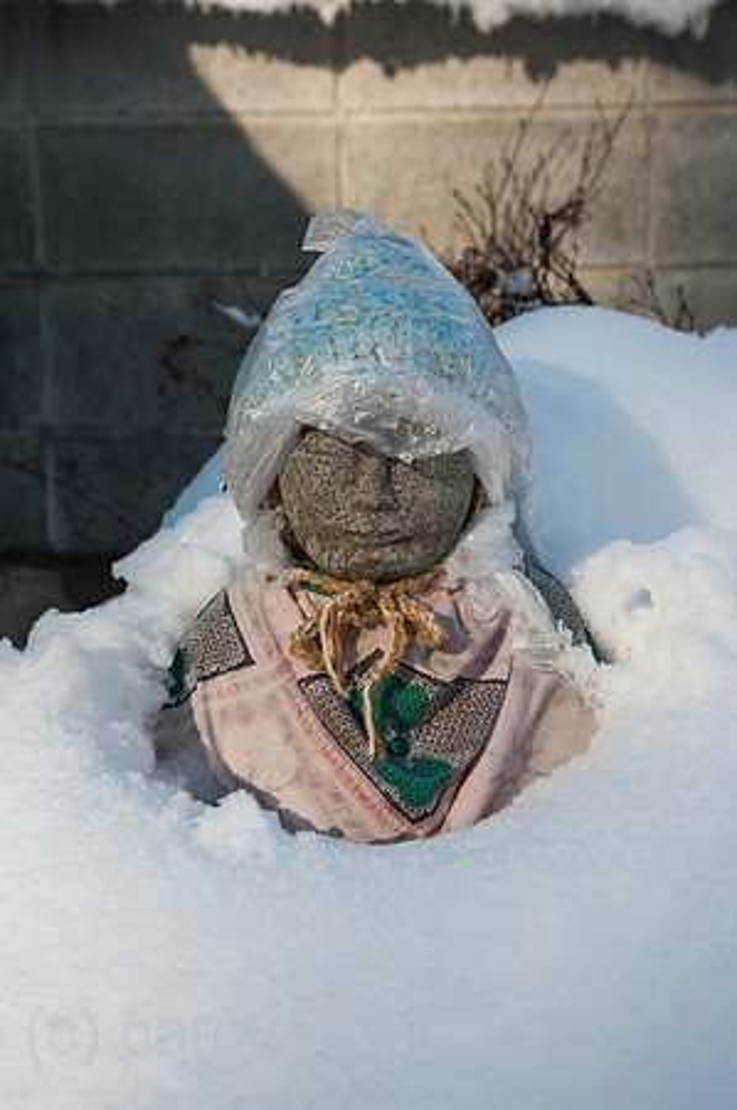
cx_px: 368
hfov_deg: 25.9
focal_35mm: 52
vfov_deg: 38.2
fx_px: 1600
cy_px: 555
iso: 200
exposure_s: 1/400
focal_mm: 52
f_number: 8
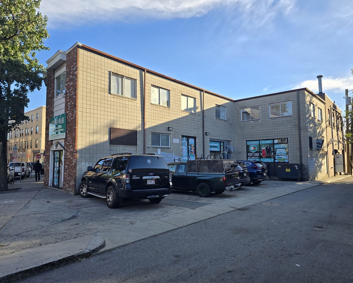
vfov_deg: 58.8
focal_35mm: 24
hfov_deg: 70.3
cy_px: 142
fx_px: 251
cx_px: 176
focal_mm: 6.3
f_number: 1.7
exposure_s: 1/307
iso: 12
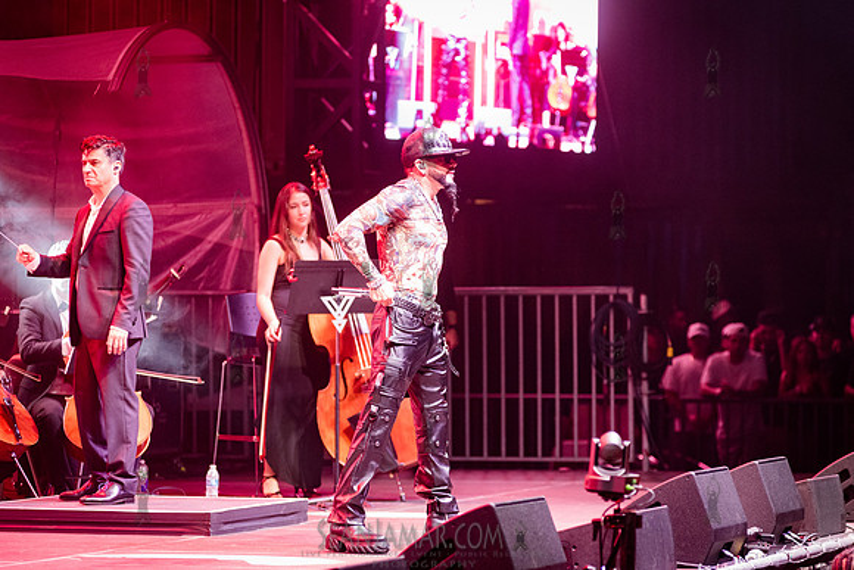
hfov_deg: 13.2
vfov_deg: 8.9
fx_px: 3678
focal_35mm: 155
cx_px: 427
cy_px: 285
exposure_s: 1/200
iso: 5000
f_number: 4
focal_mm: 155
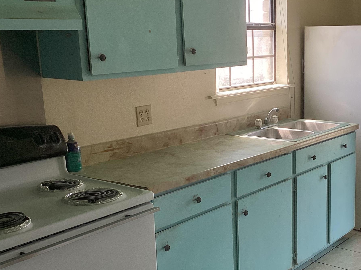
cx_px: 271
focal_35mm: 53
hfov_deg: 35.4
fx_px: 553
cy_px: 158
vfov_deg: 27.5
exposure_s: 1/120
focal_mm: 3.3
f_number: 2.4
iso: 64
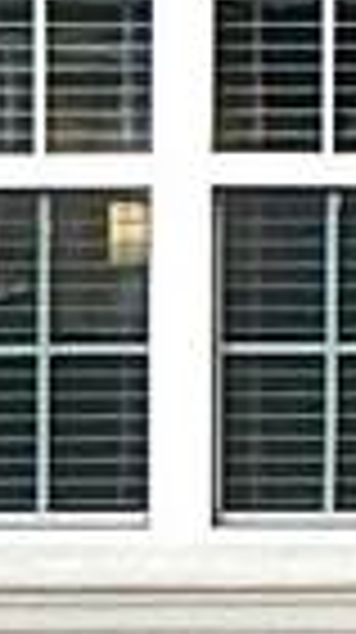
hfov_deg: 4.7
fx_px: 3838
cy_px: 148
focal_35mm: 228
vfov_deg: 9.4
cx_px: 1559
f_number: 3
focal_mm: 4
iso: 125
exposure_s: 1/100
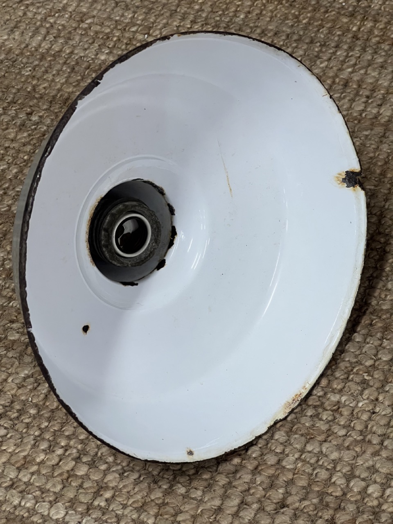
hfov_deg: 19.1
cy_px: 262
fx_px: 1166
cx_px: 196
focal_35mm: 77
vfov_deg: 25.3
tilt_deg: -49.0
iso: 320
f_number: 2.8
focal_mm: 9
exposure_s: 1/50
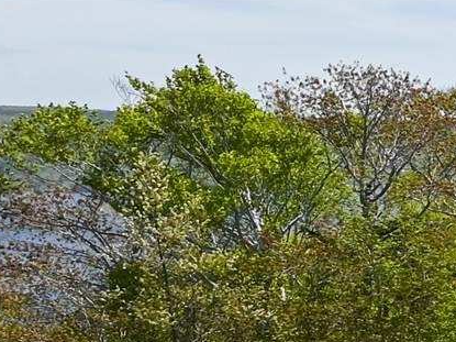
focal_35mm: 114
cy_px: 205
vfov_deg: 13.0
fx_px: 1501
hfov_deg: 10.4
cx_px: 1464
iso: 100
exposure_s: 1/640
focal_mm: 16
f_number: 9
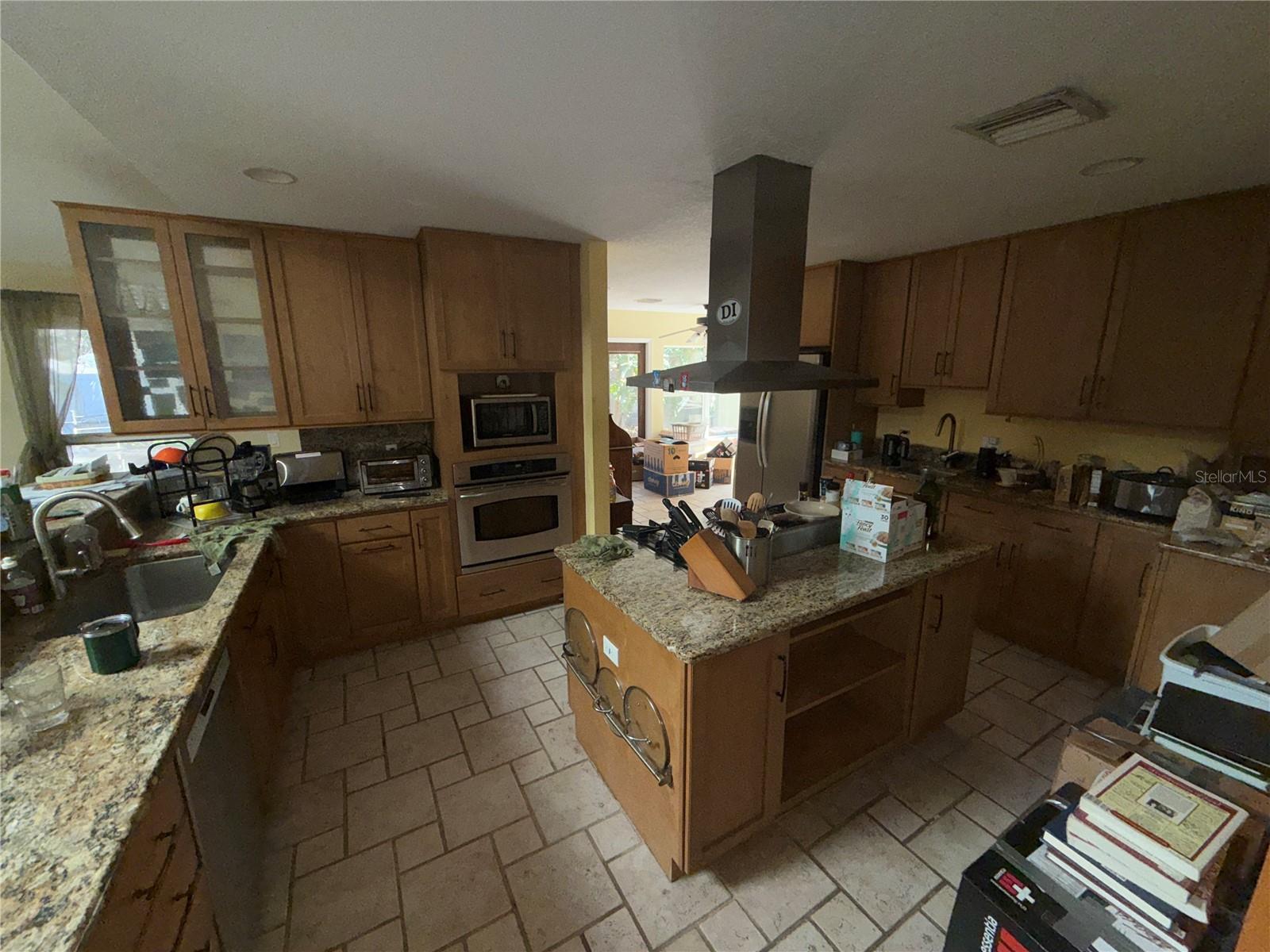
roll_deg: +0.6
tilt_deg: -10.6
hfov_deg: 102.1
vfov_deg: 85.7
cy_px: 476
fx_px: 514
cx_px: 635
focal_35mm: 14
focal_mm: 2.22
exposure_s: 1/122
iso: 64
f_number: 2.2
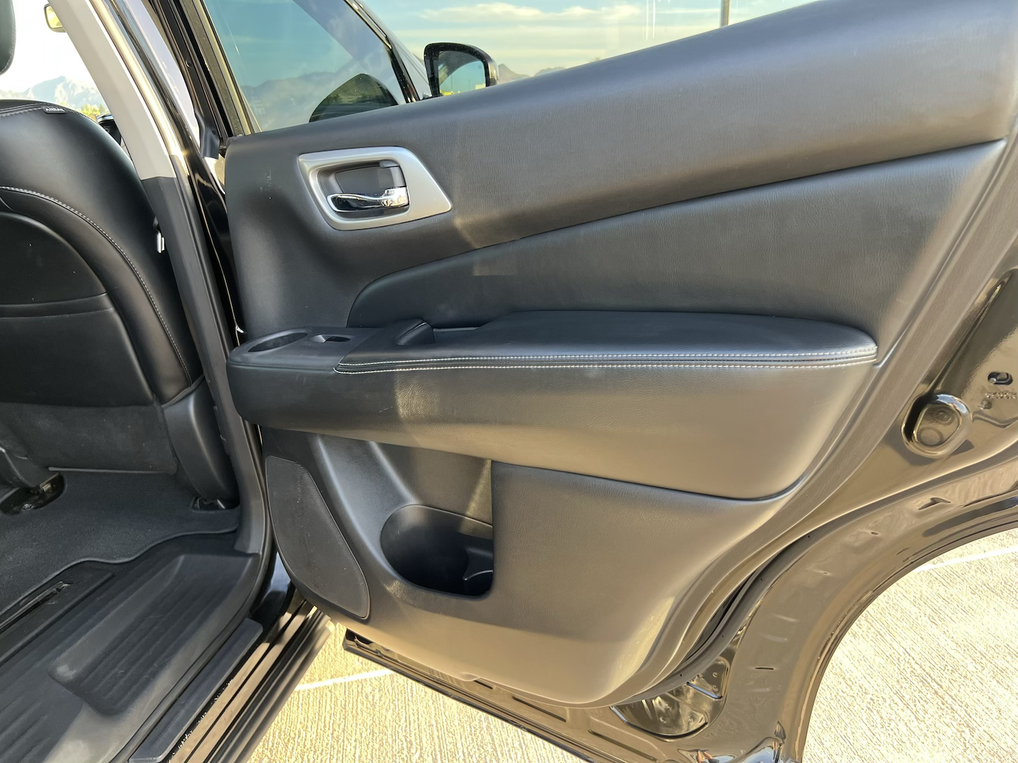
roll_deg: +2.4
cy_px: 382
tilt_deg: -20.2
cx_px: 509
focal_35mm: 26
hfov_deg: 67.3
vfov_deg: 53.1
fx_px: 765
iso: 125
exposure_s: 1/121
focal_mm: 5.7
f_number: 1.5
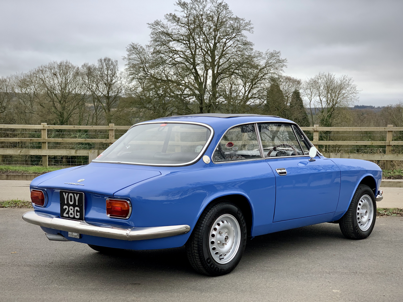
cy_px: 151
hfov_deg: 36.8
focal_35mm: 52
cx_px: 202
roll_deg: -1.0
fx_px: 605
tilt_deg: -2.1
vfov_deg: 28.0
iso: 16
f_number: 2.4
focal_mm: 6
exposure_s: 1/151
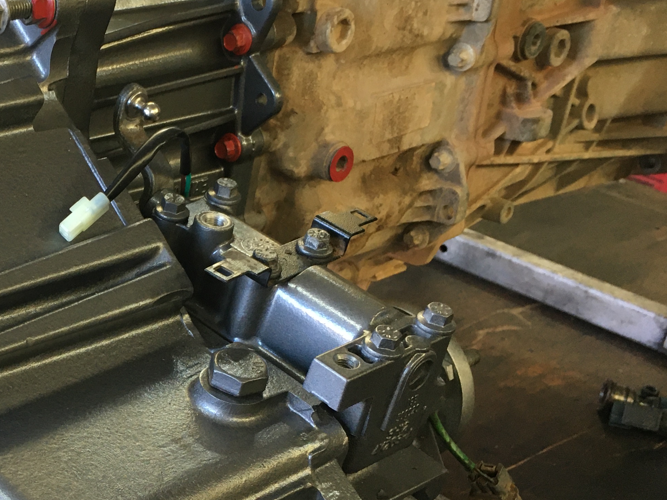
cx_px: 2
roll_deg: -3.5
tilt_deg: -30.3
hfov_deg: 30.0
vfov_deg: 24.2
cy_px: 361
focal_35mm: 60
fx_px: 1156
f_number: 2.2
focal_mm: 4.15
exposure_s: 1/33
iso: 50
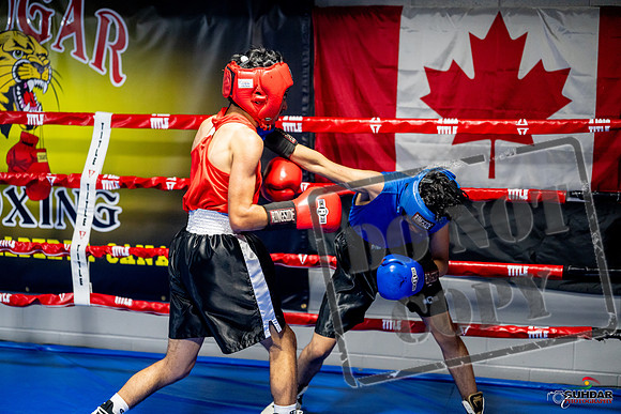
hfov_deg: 29.6
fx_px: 1173
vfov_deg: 20.0
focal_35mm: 68
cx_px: 310
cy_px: 207
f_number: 2
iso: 4000
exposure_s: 1/800
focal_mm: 68
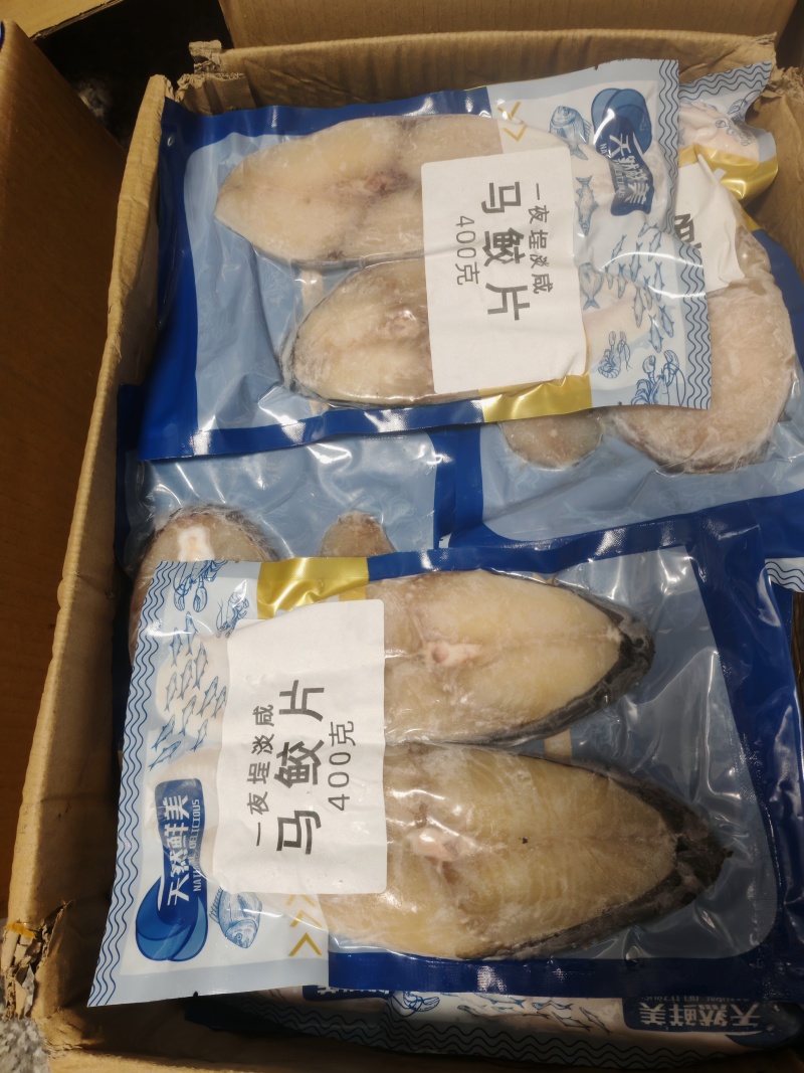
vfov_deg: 65.3
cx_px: 402
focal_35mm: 27
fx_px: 836
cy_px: 536
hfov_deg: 51.3
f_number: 1.95
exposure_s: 1/100
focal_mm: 5.52
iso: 640
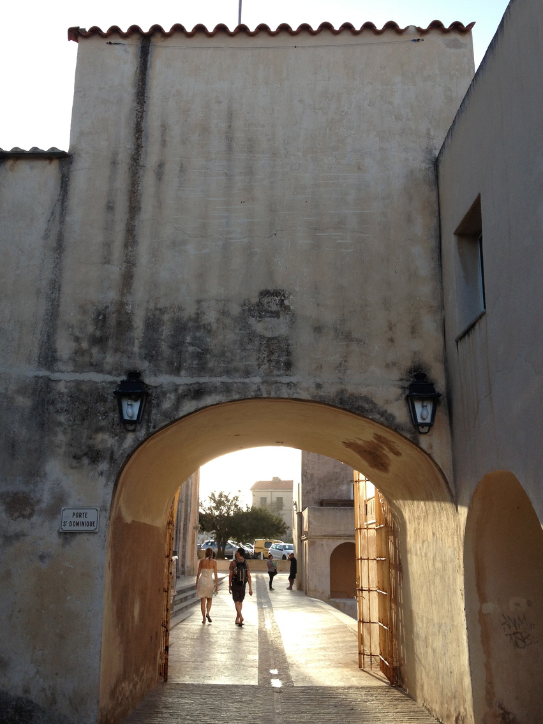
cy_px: 374
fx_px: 774
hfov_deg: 38.7
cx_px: 269
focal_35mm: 37
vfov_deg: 50.1
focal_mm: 4.28
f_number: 2.4
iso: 64
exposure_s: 1/445
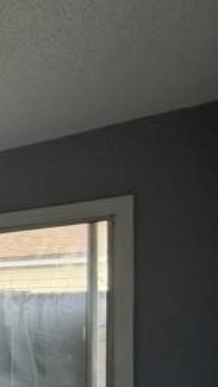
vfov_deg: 43.7
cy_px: 321
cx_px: -285
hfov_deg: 15.8
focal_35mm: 44
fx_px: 452
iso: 160
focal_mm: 2.22
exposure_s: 1/121
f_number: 2.2
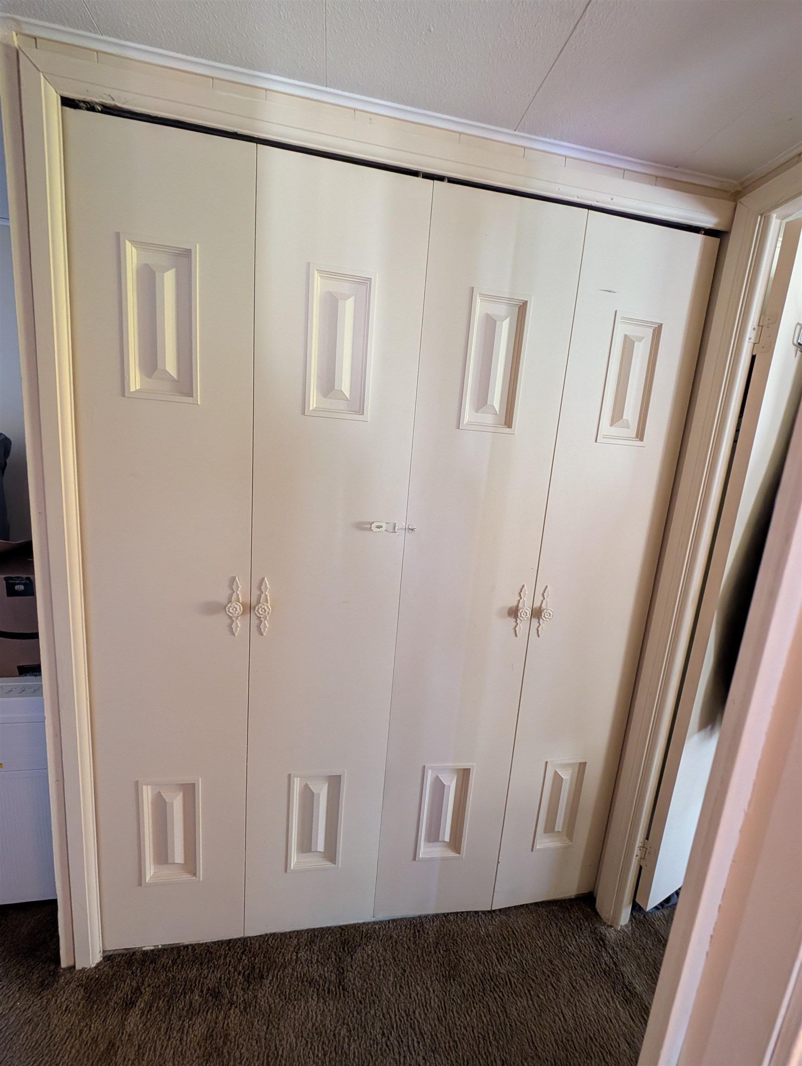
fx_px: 370
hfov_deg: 94.6
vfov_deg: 110.5
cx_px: 401
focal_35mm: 12
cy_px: 533
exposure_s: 1/23.8
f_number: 1.95
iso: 737
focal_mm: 2.23
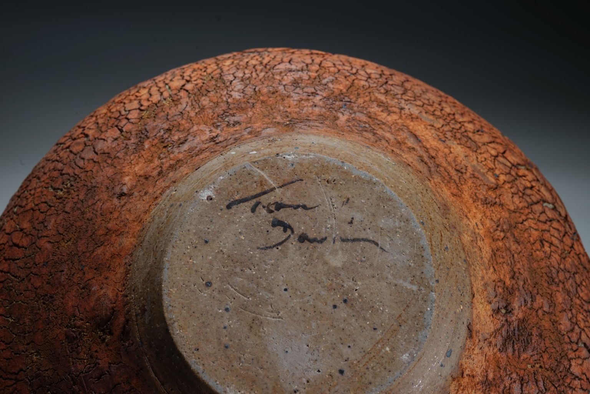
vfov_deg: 27.0
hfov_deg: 39.6
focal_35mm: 50
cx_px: 295
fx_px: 819
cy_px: 197
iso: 50
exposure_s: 1/6
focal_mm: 50
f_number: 16
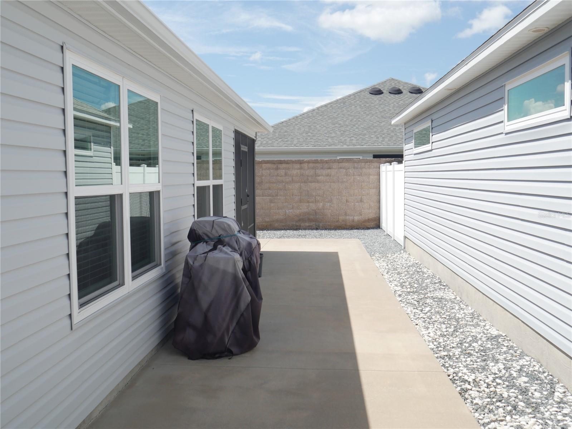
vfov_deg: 39.7
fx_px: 595
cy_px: 214
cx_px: 286
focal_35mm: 36
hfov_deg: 51.3
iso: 200
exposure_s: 1/400
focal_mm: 18
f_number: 8
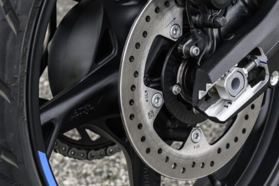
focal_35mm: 136
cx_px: 188
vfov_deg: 10.1
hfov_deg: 15.0
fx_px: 1054
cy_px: 115
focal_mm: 73
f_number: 5.6
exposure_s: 1/80
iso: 250
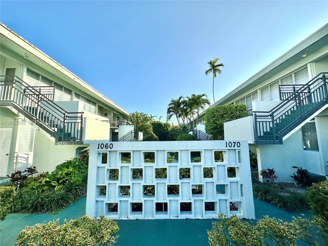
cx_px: 164
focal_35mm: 14
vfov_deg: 85.7
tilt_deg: +5.1
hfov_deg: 102.1
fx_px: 133
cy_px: 123
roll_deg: -0.2
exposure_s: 1/1715
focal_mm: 2.22
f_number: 2.2
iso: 50
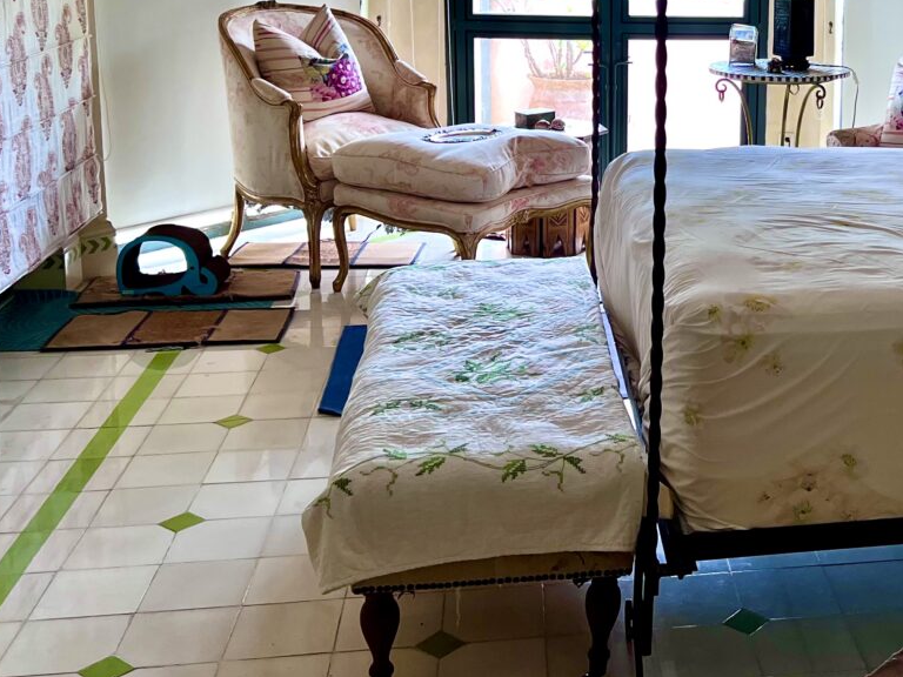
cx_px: 774
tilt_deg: -10.8
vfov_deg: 27.4
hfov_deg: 35.1
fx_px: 1356
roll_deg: -1.5
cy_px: 115
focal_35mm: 52
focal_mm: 5.7
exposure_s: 1/106
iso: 125
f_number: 1.5
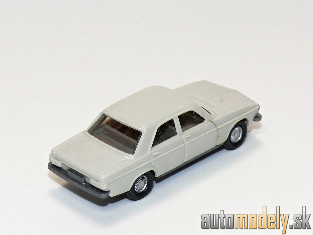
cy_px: 118
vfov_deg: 10.7
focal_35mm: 138
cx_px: 156
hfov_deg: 14.3
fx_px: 1248
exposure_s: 1/30
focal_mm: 16.4
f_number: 4
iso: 100
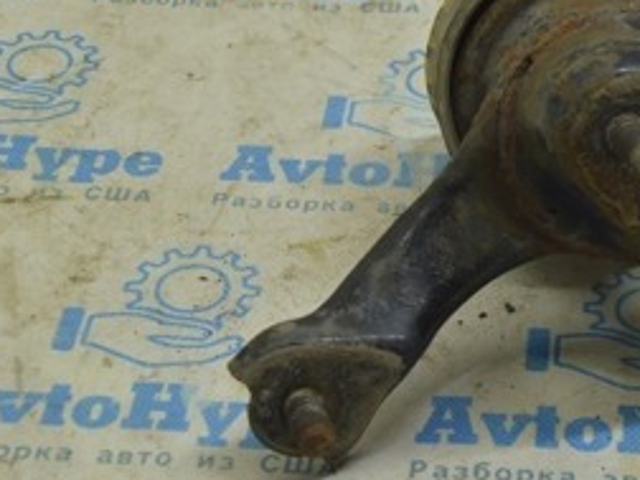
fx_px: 2093
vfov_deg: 13.1
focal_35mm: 113
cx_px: 495
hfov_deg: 17.3
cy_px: 143
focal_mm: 31
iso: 400
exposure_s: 1/40
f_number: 5.6
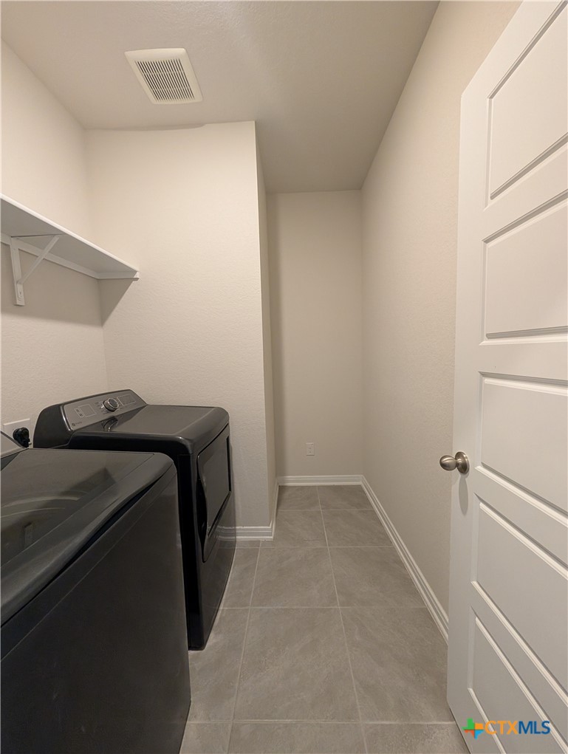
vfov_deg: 110.4
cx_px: 284
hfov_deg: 94.7
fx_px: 262
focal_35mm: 12
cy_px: 377
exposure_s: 1/120
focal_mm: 2.02
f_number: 1.7
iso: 718
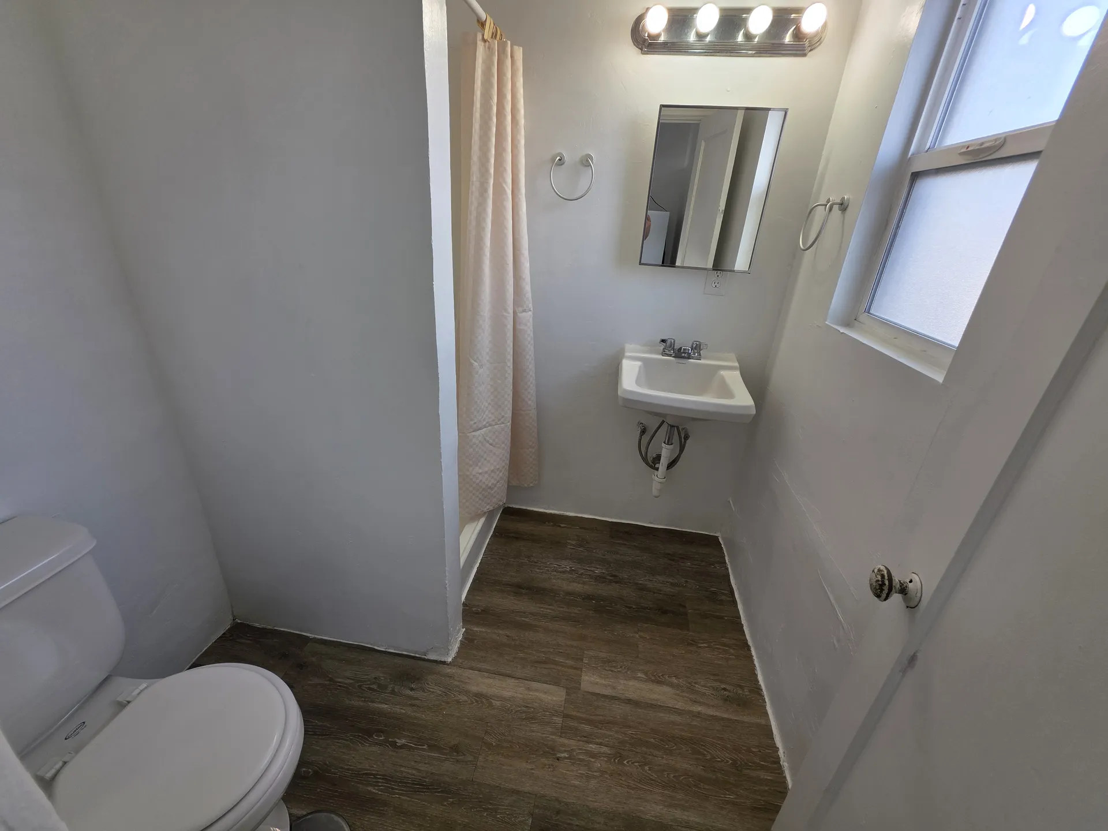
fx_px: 416
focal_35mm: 13
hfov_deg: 106.2
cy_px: 416
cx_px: 554
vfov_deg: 89.9
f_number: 1.9
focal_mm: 2.2
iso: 32
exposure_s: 1/120
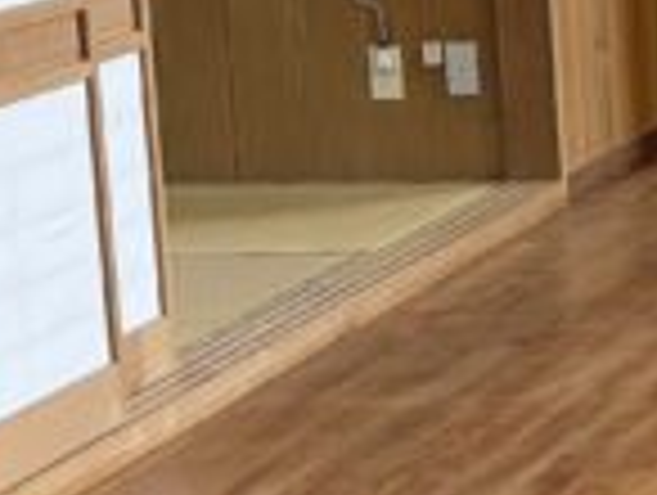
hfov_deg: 9.6
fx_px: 3460
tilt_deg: -9.1
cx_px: 1602
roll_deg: +0.4
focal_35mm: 182
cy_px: 135
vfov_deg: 8.2
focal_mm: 5.96
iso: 125
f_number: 1.6
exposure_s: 1/83
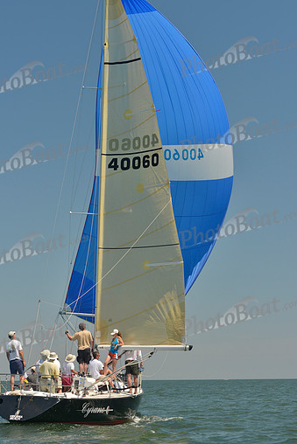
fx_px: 989
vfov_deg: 25.3
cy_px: 193
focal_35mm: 80
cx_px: 134
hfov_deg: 17.1
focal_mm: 70
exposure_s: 1/640
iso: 200
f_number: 6.3
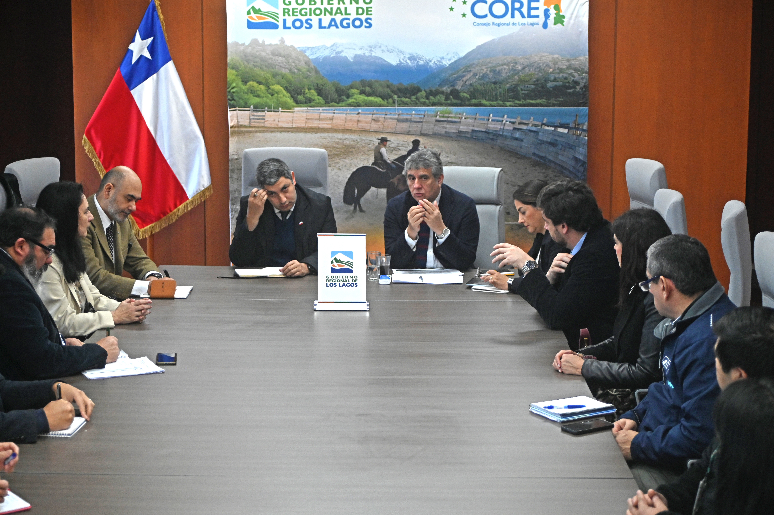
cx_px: 387
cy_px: 258
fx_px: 1547
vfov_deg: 18.9
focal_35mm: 72
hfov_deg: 28.1
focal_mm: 72
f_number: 5.6
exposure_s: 1/320
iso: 2500
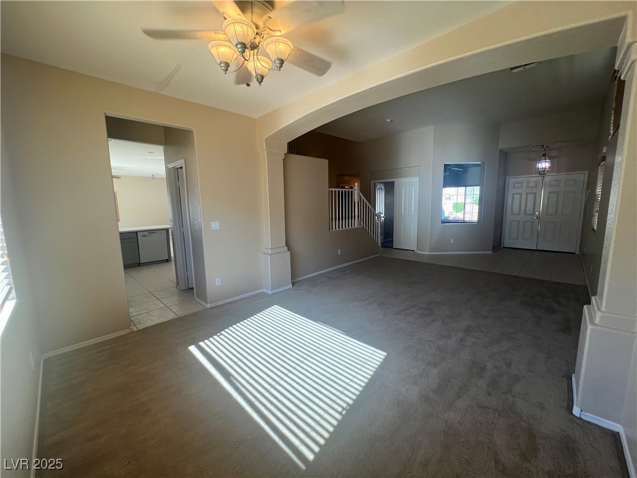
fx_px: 239
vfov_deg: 89.9
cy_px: 239
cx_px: 318
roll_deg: +1.1
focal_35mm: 13
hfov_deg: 106.2
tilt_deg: -8.3
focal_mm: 1.57
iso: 64
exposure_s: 1/120
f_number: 1.8
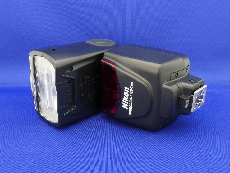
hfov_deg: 52.6
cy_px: 86
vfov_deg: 40.7
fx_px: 233
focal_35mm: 35
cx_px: 115
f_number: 8
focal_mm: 6.3
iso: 200
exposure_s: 1
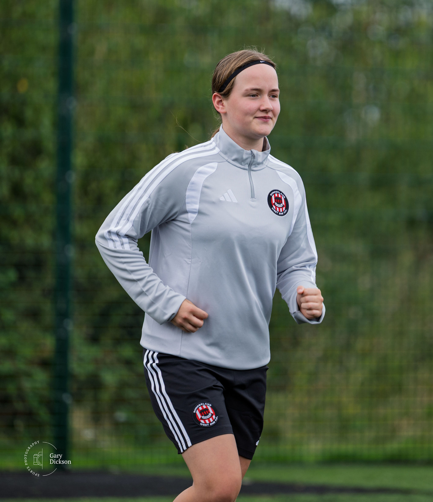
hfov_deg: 5.4
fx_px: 4622
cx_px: 271
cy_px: 196
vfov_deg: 6.2
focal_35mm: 302
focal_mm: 180
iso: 140
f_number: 2.8
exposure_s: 1/800
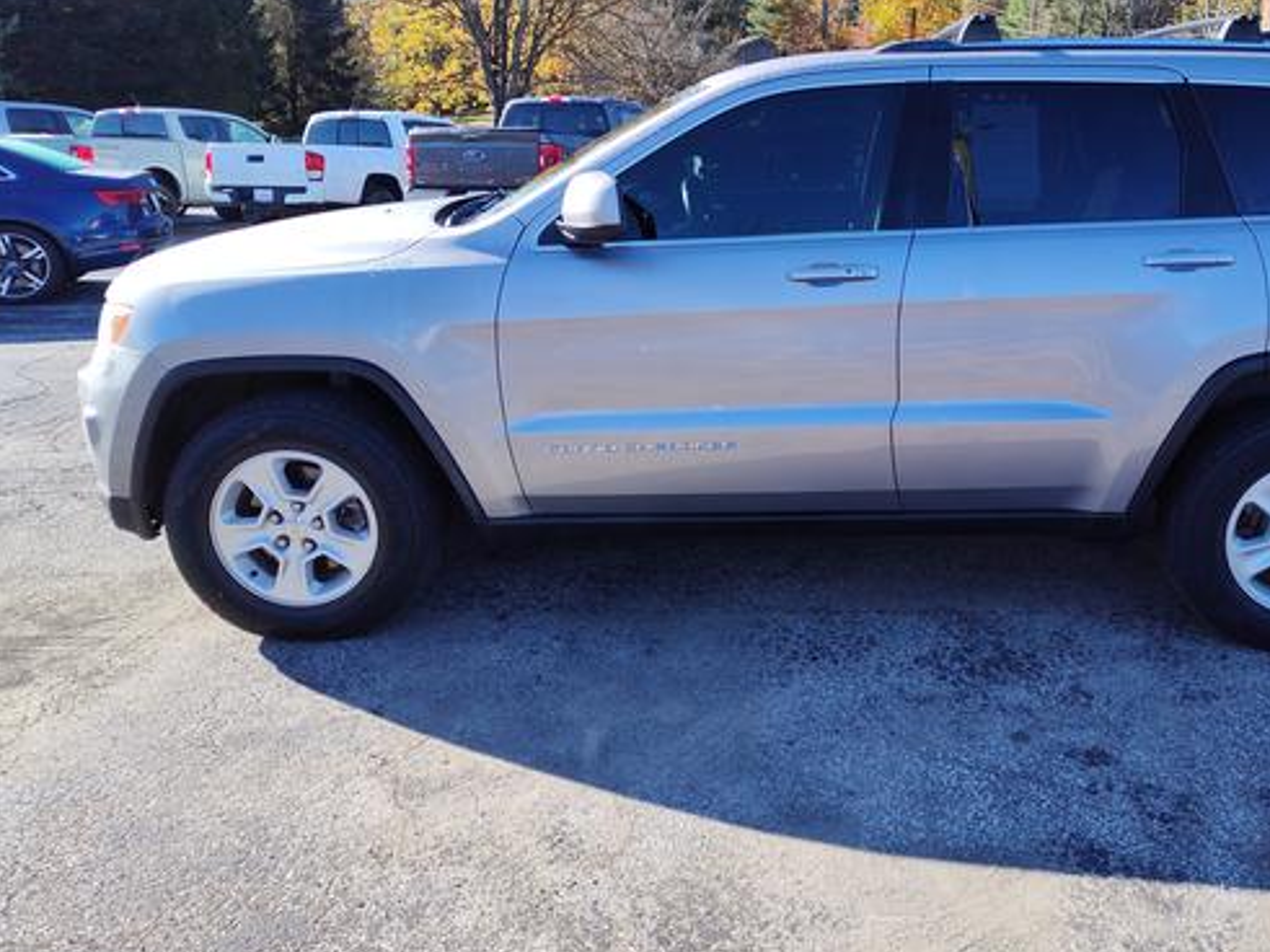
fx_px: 1100
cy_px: 360
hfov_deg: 58.9
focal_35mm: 30
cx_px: 823
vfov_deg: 46.4
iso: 100
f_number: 1.88
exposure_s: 1/1156
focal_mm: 5.56
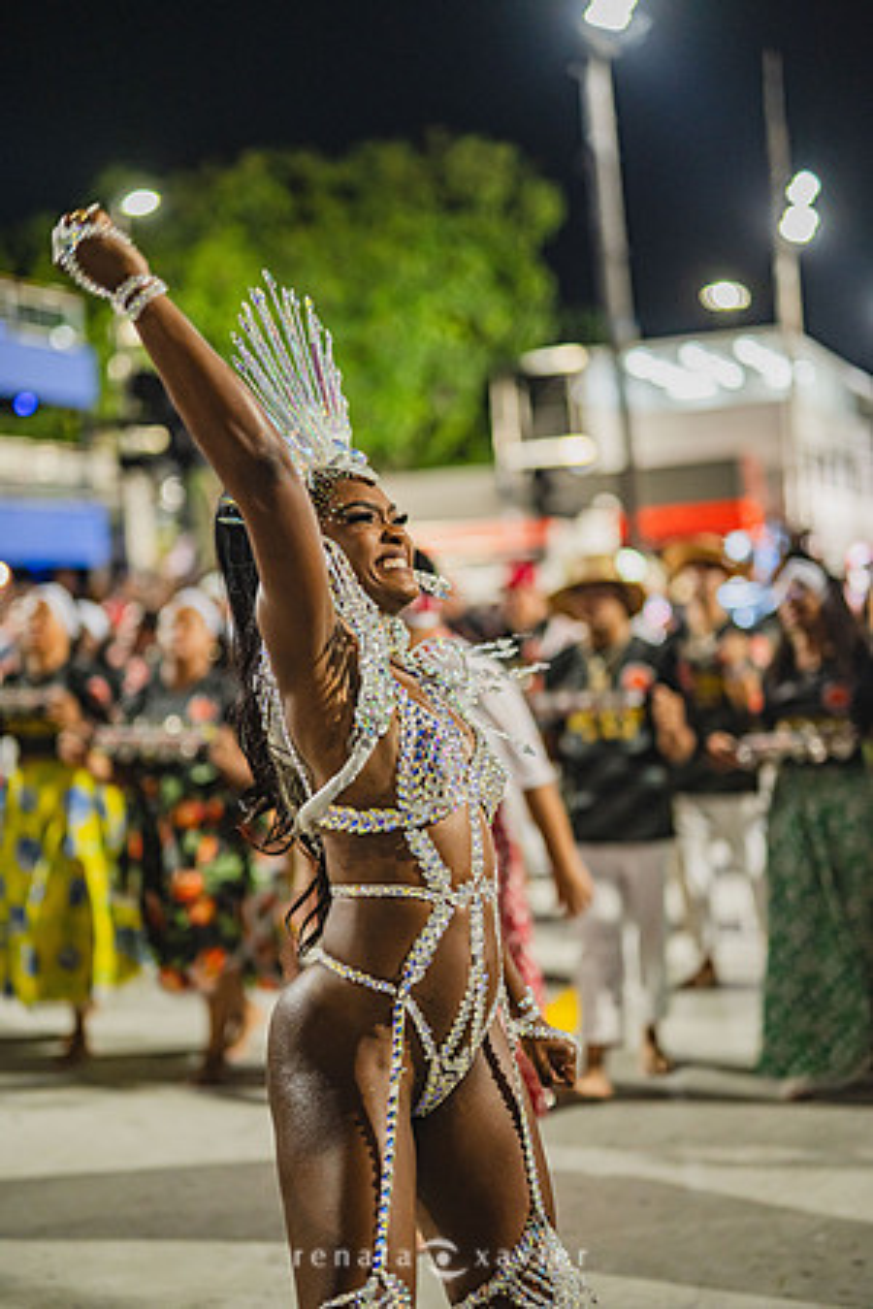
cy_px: 654
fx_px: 1819
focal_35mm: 50
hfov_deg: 27.0
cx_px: 436
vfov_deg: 39.6
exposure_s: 1/1000
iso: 1600
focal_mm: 50
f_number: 1.3
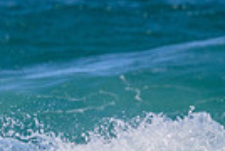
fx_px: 21648
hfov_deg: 0.6
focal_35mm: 3456
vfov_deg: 0.4
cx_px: 32
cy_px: 202
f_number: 11
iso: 720
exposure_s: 1/1600
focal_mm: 800
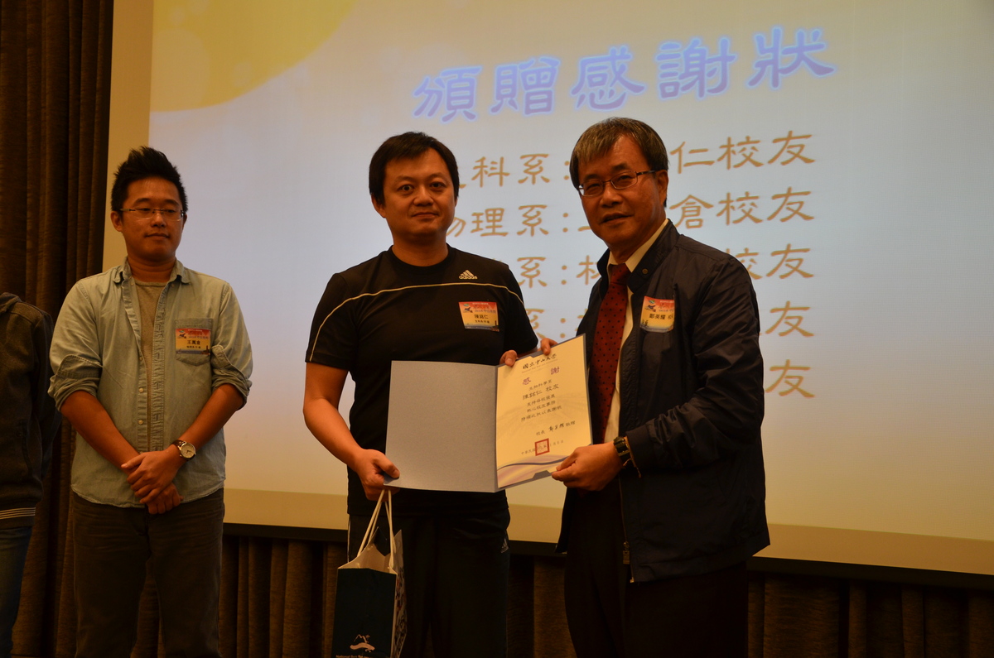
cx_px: 497
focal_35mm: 42
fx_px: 1157
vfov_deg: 31.8
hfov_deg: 46.5
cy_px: 329
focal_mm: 28
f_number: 4
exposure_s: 1/60
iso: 640
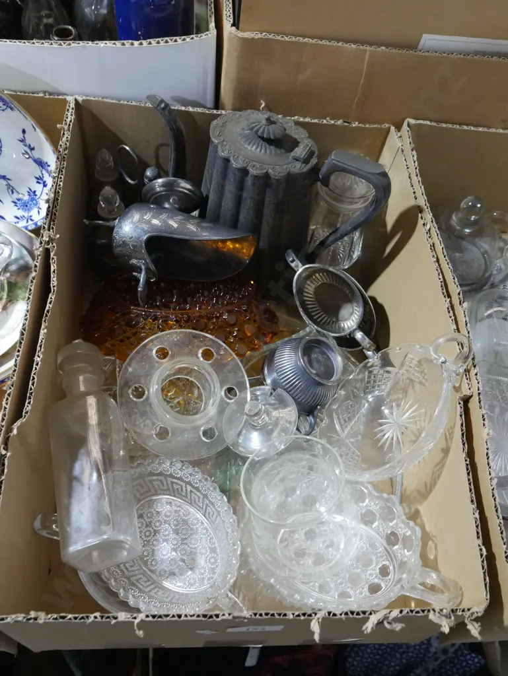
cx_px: 254
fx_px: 665
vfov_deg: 53.9
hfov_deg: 41.8
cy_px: 338
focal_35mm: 34
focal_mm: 17
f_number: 5
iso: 2500
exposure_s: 1/60
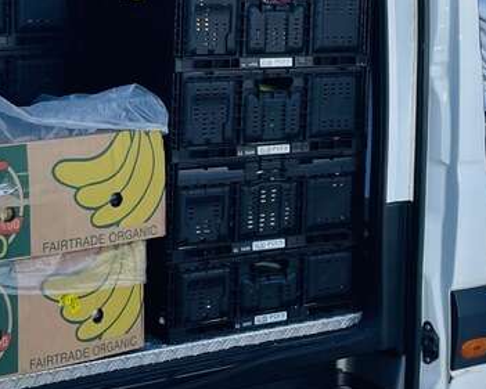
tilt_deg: -4.9
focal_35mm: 94
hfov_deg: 20.3
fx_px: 1352
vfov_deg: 16.1
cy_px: 6
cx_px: 144
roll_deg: +0.5
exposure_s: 1/1043
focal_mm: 4.2
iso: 32
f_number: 1.6
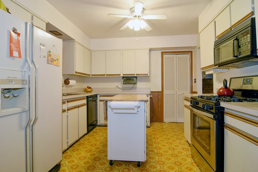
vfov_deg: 67.4
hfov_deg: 90.0
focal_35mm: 18
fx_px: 129
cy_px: 86
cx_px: 129
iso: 200
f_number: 8
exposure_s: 1/4
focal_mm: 12
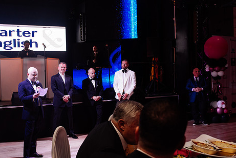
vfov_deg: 30.5
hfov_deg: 44.1
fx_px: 289
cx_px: 89
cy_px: 87
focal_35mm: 44
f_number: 4.5
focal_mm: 35
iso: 2000
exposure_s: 1/200
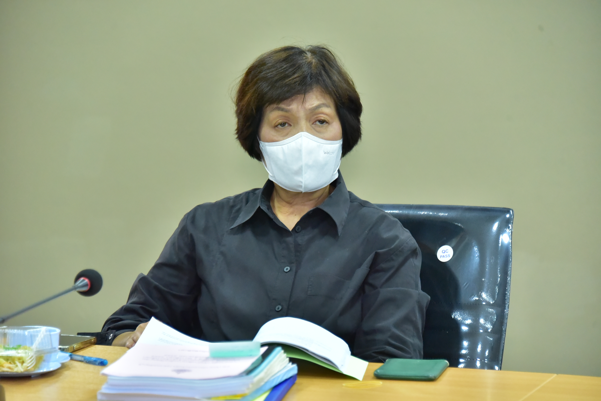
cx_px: 300
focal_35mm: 180
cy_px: 200
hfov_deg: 11.4
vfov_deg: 7.6
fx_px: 3006
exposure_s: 1/200
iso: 6400
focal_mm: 180
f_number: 5.6
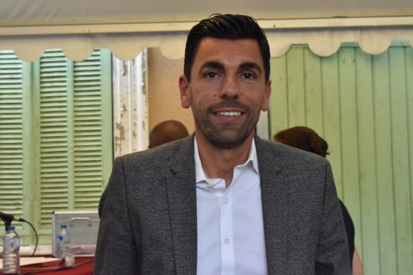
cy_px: 138
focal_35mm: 82
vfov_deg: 16.6
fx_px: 946
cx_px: 206
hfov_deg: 24.6
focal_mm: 55
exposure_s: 1/500
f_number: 11
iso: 12800
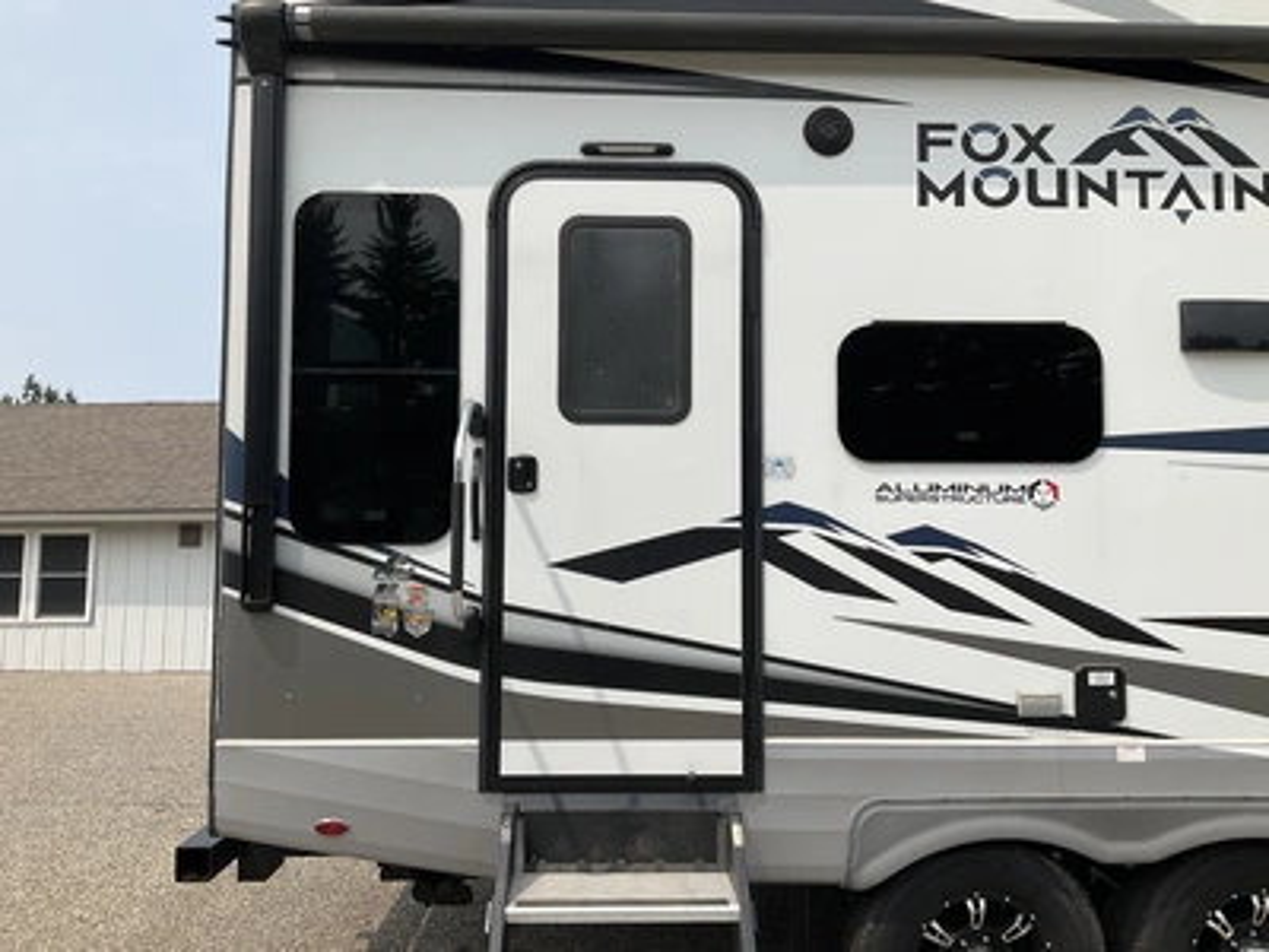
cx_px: 634
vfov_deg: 48.2
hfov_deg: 61.7
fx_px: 1063
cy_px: 476
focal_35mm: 29
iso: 25
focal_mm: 3
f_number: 1.8
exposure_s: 1/2320
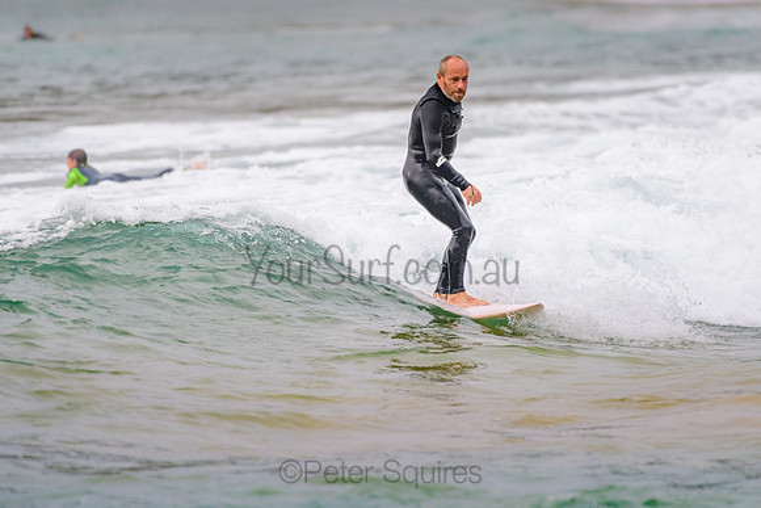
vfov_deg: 2.2
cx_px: 413
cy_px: 209
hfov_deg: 3.4
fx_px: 12959
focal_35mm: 613
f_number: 5.6
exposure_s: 1/800
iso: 400
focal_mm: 500
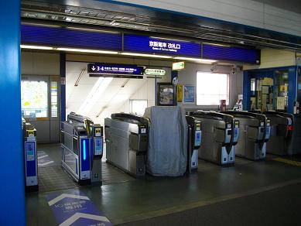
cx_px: 150
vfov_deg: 44.2
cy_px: 113
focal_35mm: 32
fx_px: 278
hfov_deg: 56.8
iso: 200
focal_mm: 5.7
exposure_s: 1/80
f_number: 2.9
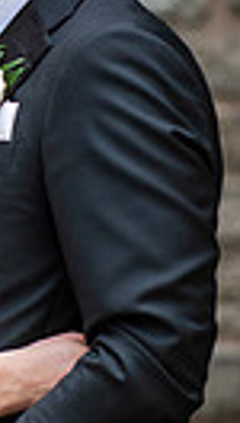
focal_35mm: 711
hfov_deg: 1.7
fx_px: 7983
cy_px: 128
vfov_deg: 3.0
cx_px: -184
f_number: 2.8
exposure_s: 1/2500
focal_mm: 200
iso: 1600
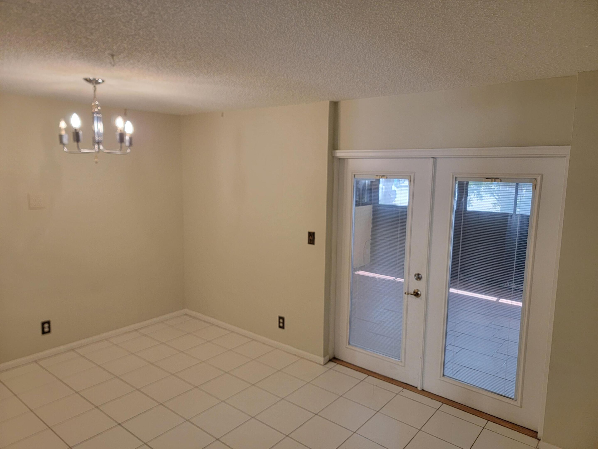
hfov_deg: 71.6
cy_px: 224
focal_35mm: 24
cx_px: 299
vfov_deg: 56.8
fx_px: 415
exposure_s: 1/120
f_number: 1.8
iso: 250
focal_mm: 6.7
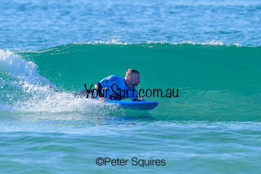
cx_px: 130
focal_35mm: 1200
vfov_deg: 1.1
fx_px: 8695
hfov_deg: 1.7
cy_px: 87
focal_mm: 800
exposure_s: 1/2000
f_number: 11
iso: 1600
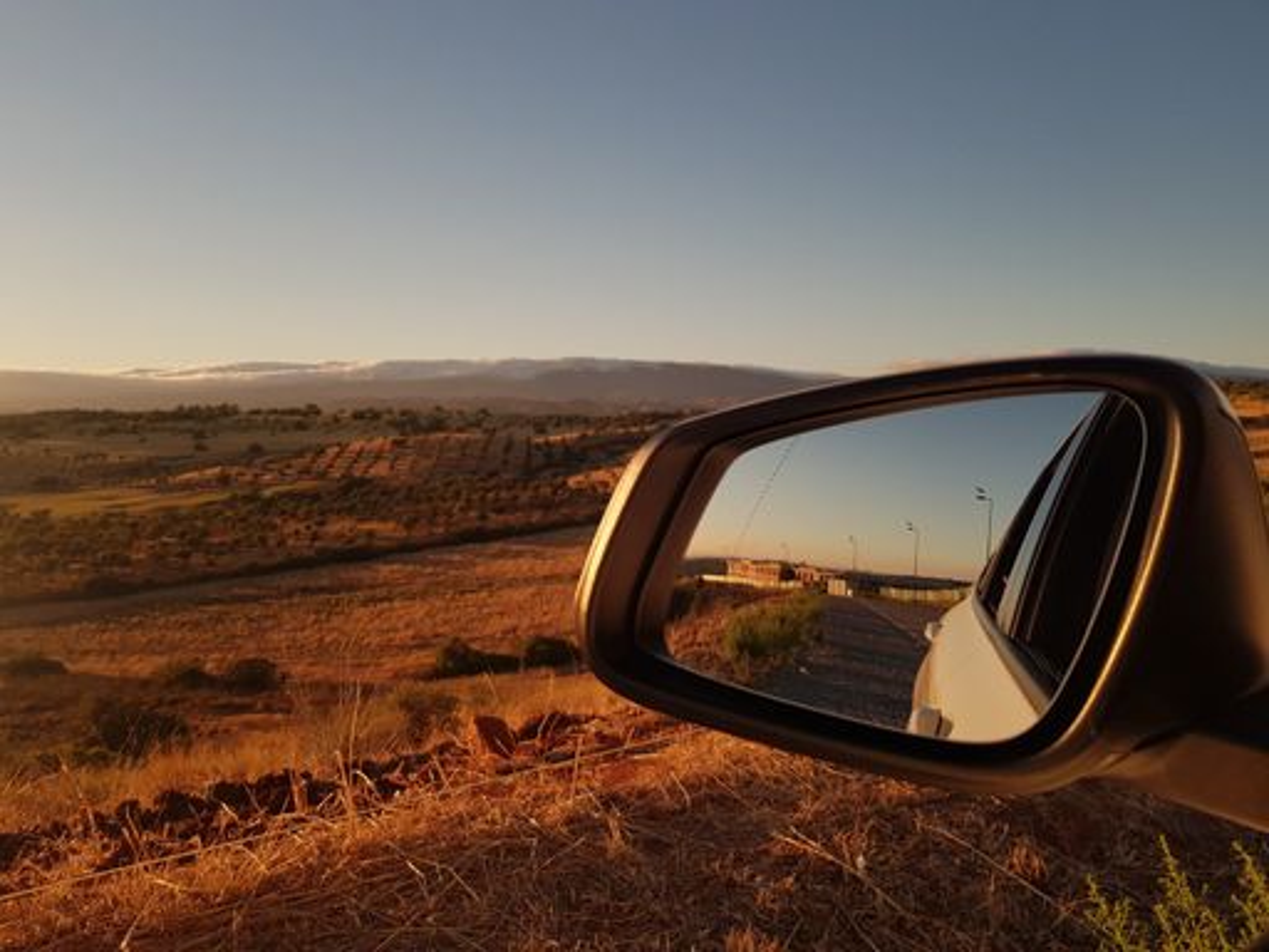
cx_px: 634
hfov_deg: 67.3
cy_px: 476
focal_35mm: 26
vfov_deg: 53.1
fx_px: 953
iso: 40
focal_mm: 4.3
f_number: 1.7
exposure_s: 1/298
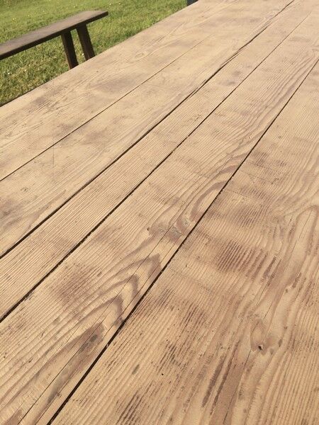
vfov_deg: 61.7
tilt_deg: -43.8
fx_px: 356
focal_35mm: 29
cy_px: 212
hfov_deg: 48.2
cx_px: 160
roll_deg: +6.7
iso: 32
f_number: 2.2
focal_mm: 4.15
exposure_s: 1/1414
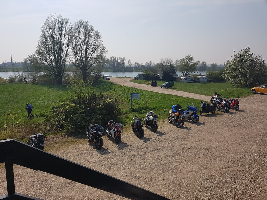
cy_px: 100
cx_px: 134
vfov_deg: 53.1
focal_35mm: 26
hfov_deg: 67.3
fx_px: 201
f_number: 1.7
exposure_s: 1/6064
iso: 50
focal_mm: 4.2
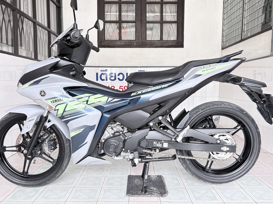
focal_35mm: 29
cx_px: 135
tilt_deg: -5.2
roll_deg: +0.1
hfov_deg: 61.7
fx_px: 229
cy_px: 102
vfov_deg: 48.2
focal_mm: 5.96
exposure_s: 1/60
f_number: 1.6
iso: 160
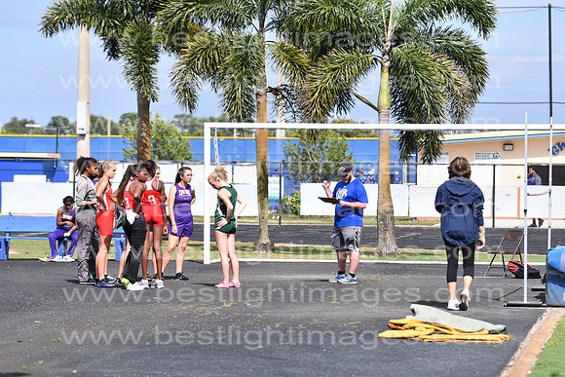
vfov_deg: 8.3
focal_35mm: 165
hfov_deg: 12.4
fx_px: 2590
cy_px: 188
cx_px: 282
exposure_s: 1/3200
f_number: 4
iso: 200
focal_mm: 110
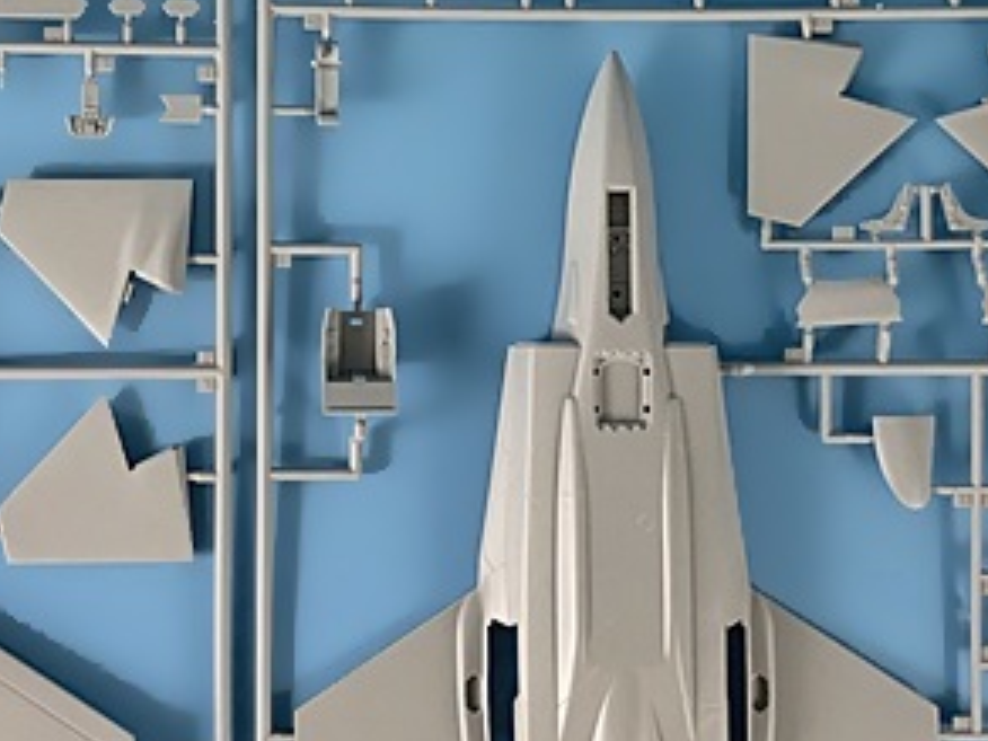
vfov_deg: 25.7
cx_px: 376
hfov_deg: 33.6
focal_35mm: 57
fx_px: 1627
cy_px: 392
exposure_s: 1/120
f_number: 1.8
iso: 80
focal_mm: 4.25
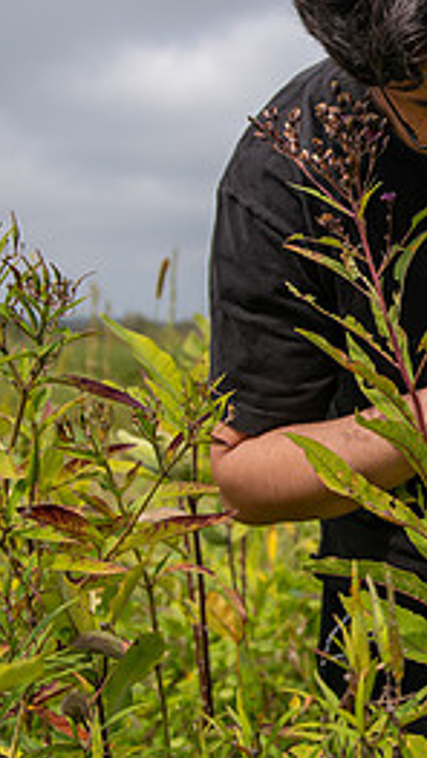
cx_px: 620
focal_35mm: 67
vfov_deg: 31.4
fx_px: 1348
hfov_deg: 16.5
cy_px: 327
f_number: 4
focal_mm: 29
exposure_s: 1/500
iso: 64
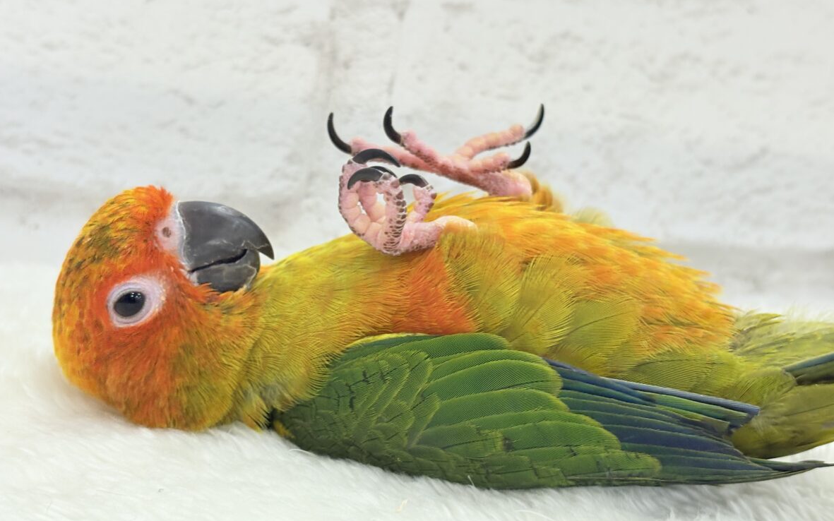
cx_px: 418
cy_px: 282
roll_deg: -7.5
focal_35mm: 56
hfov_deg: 36.3
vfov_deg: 23.1
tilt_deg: -15.6
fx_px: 1273
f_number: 1.6
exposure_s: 1/100
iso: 100
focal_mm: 5.96
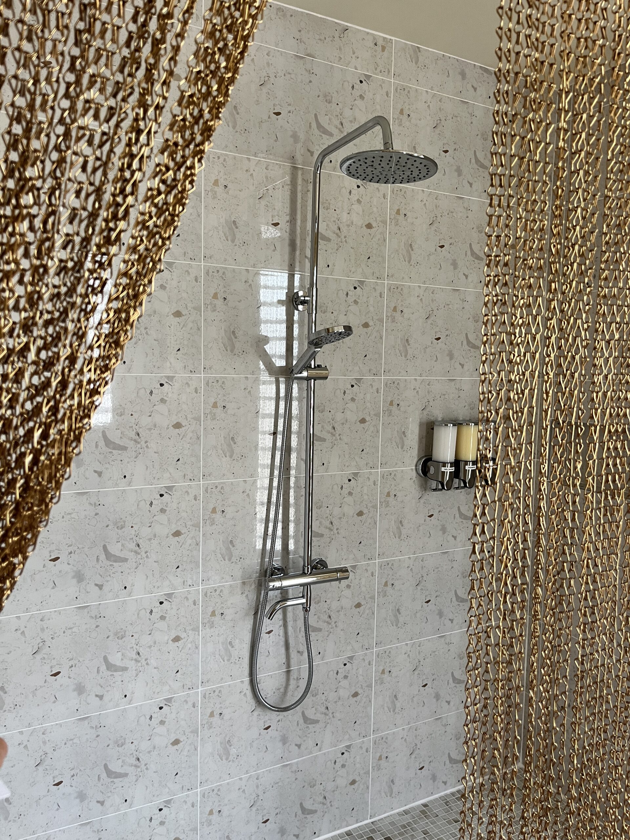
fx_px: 631
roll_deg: -0.8
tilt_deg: -5.8
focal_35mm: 26
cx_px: 315
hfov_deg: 53.1
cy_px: 420
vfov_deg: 67.3
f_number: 1.6
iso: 125
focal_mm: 5.1
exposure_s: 1/76
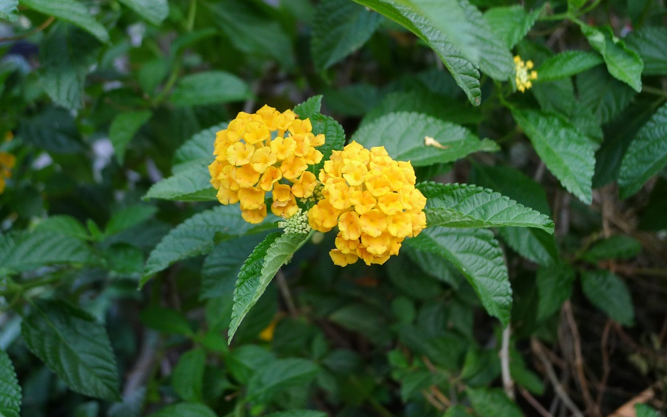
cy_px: 203
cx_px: 332
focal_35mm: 44
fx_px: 800
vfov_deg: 29.2
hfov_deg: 45.3
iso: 160
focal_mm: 9.2
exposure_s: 1/80
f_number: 2.5
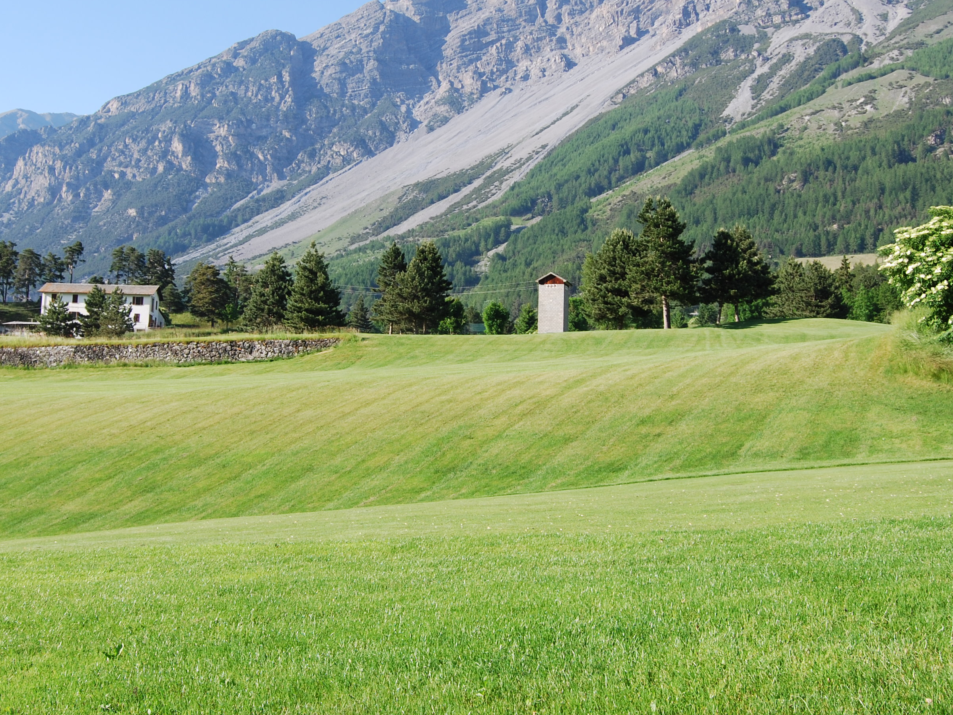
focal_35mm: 42
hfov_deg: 44.8
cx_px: 451
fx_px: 1156
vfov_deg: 34.2
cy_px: 275
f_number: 7.1
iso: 100
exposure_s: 1/200
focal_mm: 18
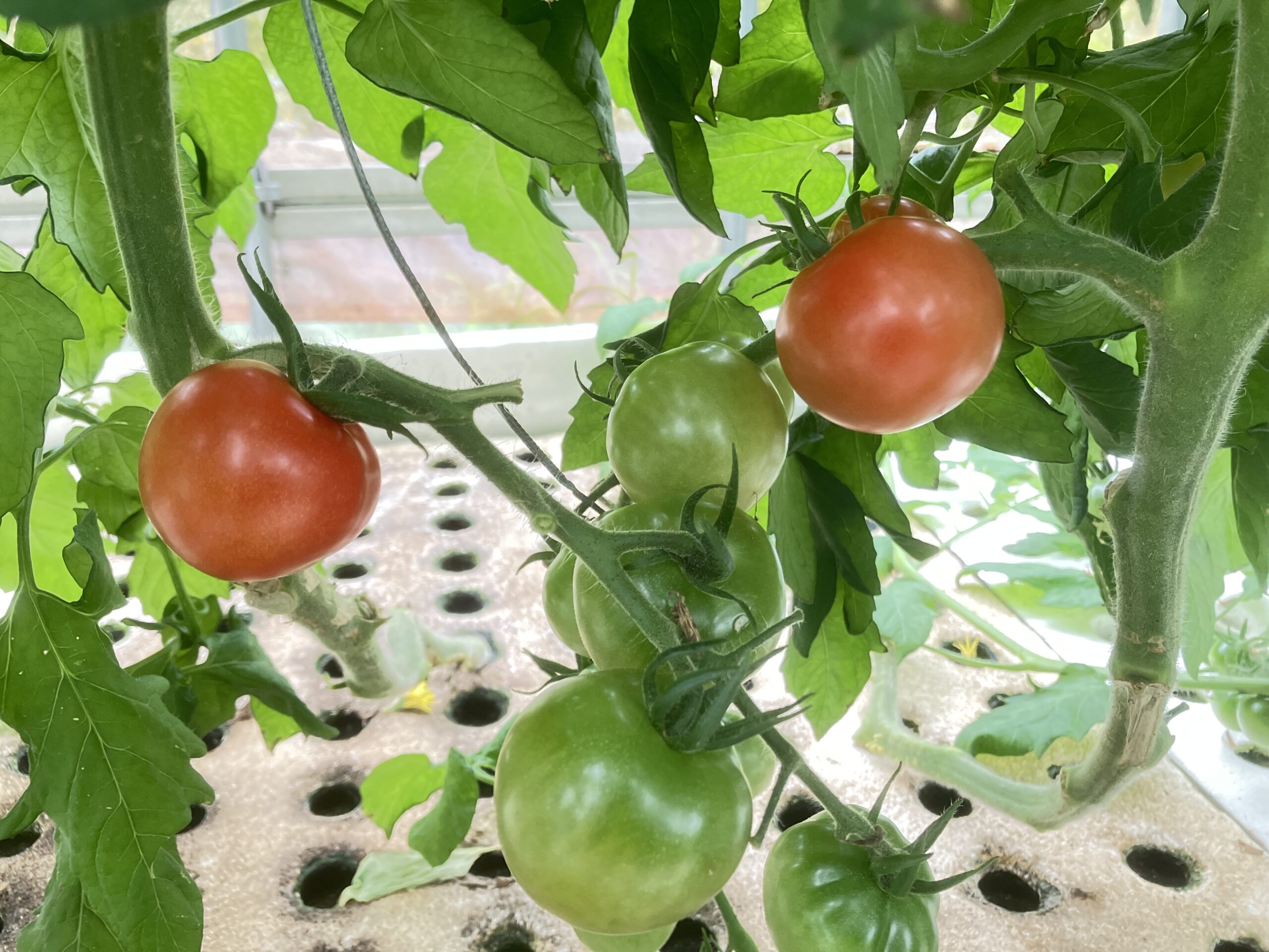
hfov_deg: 63.4
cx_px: 634
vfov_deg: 49.7
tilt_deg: -21.7
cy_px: 476
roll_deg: +0.3
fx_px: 1026
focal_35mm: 28
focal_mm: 3.99
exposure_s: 1/60
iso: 160
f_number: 1.8
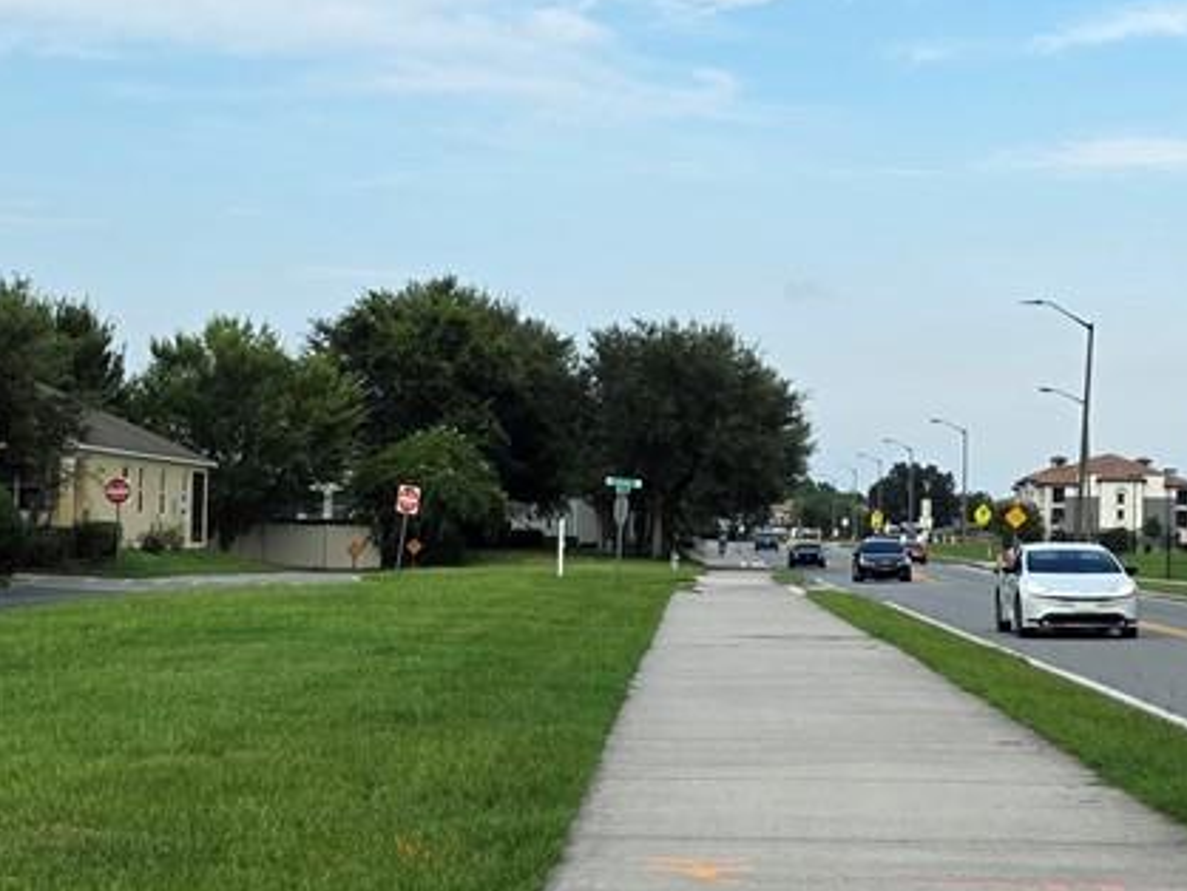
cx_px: 806
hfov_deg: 22.1
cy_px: 377
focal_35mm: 88
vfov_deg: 16.8
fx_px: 3019
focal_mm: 6.25
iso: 80
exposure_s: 1/2463
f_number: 1.7
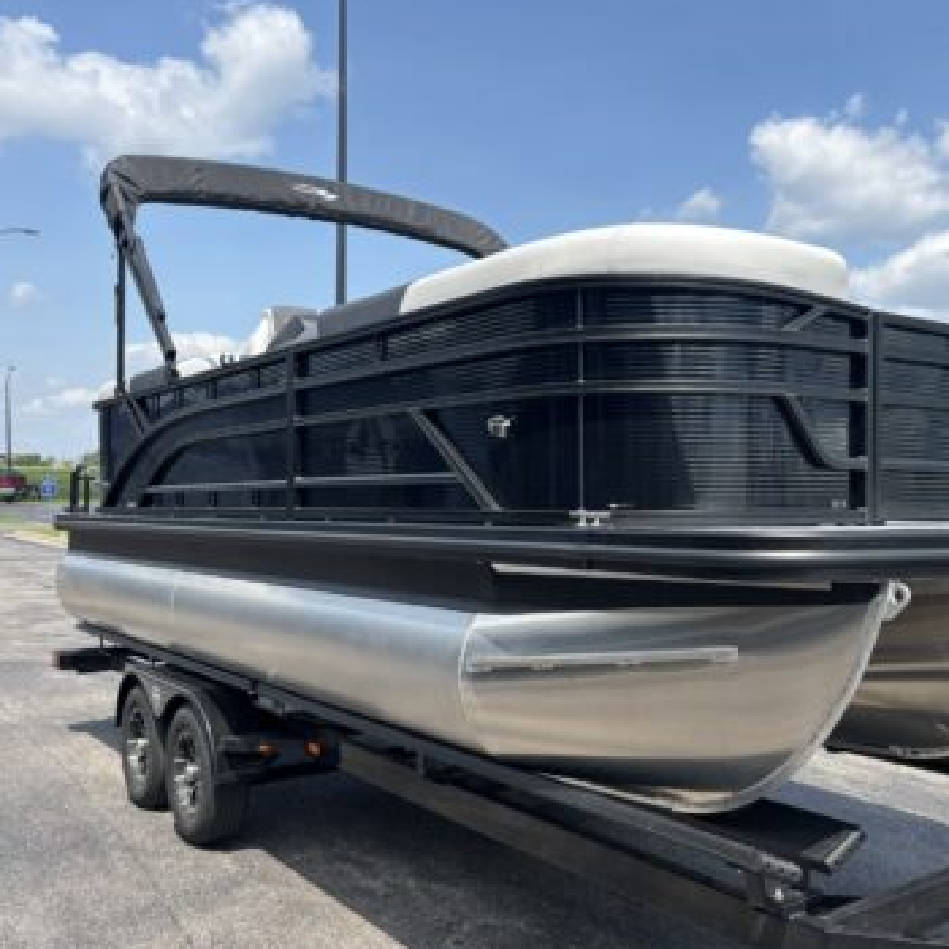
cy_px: 526
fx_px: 1086
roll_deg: +1.8
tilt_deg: -3.2
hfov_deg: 46.4
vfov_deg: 47.1
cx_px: 636
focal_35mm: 35
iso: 50
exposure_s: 1/2342
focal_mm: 5.96
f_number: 1.6
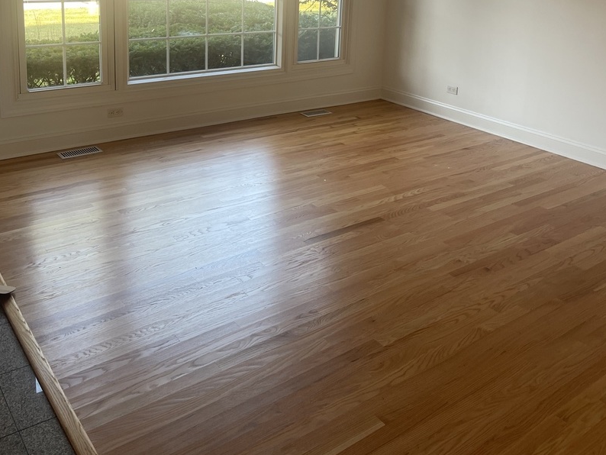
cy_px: 56
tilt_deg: -10.2
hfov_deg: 53.9
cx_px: 301
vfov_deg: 39.2
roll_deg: -1.8
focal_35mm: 34
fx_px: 595
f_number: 1.6
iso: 64
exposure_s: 1/121
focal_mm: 5.1
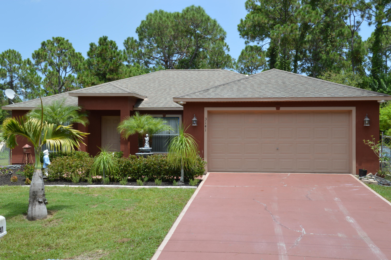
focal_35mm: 46
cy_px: 130
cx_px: 196
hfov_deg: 42.4
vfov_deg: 28.9
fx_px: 505
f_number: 7.1
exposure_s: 1/200
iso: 100
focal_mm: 31
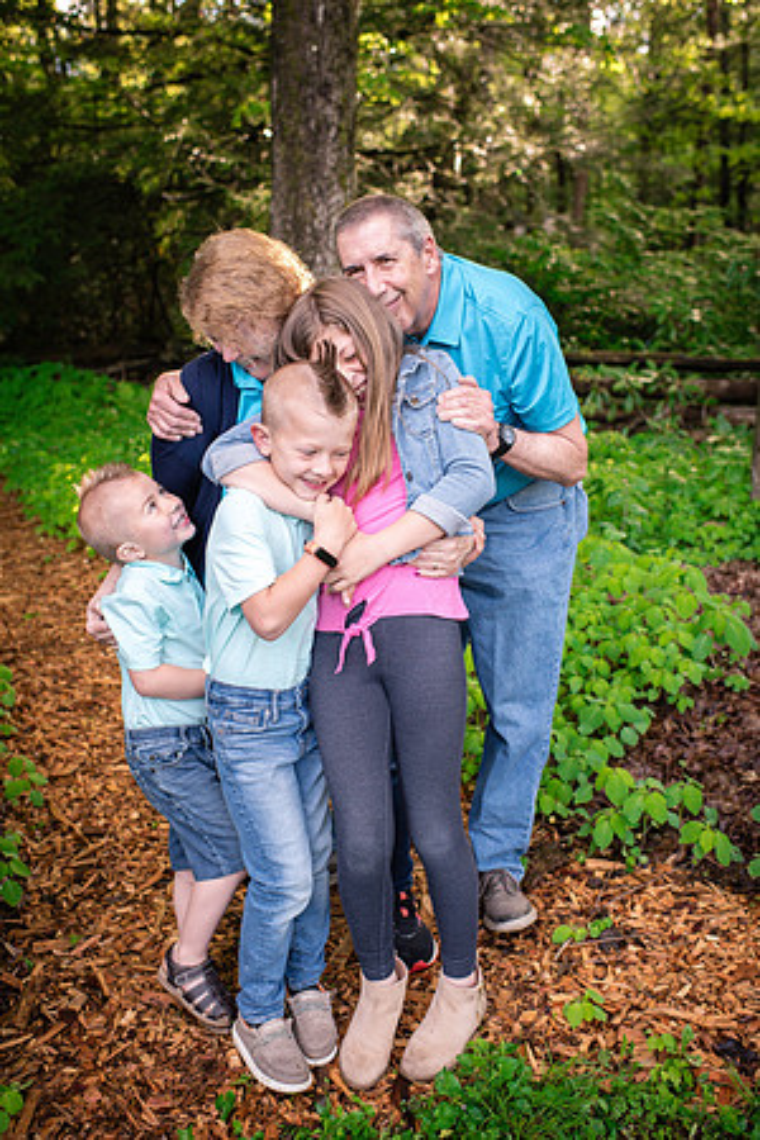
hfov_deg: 37.9
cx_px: 380
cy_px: 570
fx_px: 1108
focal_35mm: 35
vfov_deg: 54.4
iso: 800
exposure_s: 1/400
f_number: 3.5
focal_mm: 35
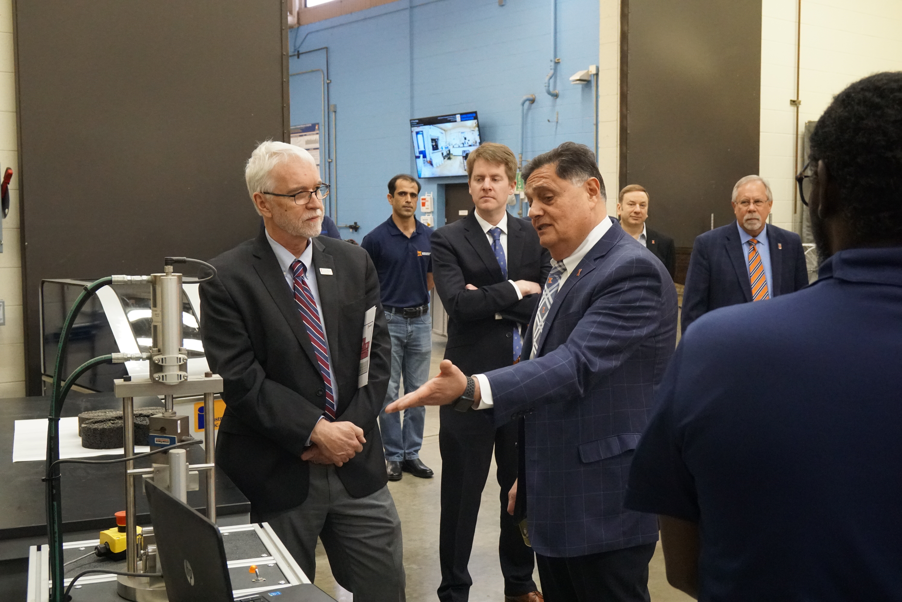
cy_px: 301
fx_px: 1052
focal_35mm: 42
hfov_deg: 46.4
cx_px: 451
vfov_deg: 31.9
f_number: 5.6
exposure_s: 1/160
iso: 5000
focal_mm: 28
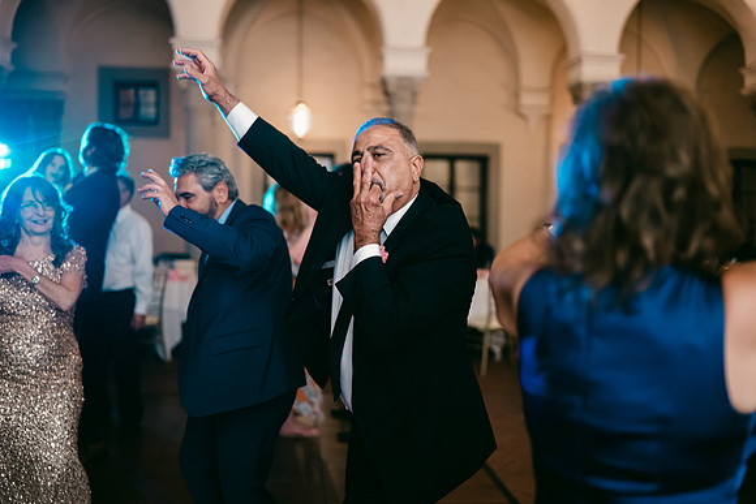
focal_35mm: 35
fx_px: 735
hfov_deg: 54.4
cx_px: 378
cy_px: 252
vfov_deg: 37.9
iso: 3200
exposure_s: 1/125
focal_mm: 35
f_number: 1.2
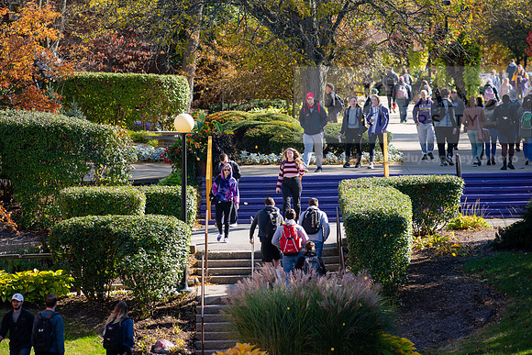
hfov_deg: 6.9
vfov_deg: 4.6
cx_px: 266
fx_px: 4434
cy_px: 178
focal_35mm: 300
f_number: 5.6
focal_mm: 300
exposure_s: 1/400
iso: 250
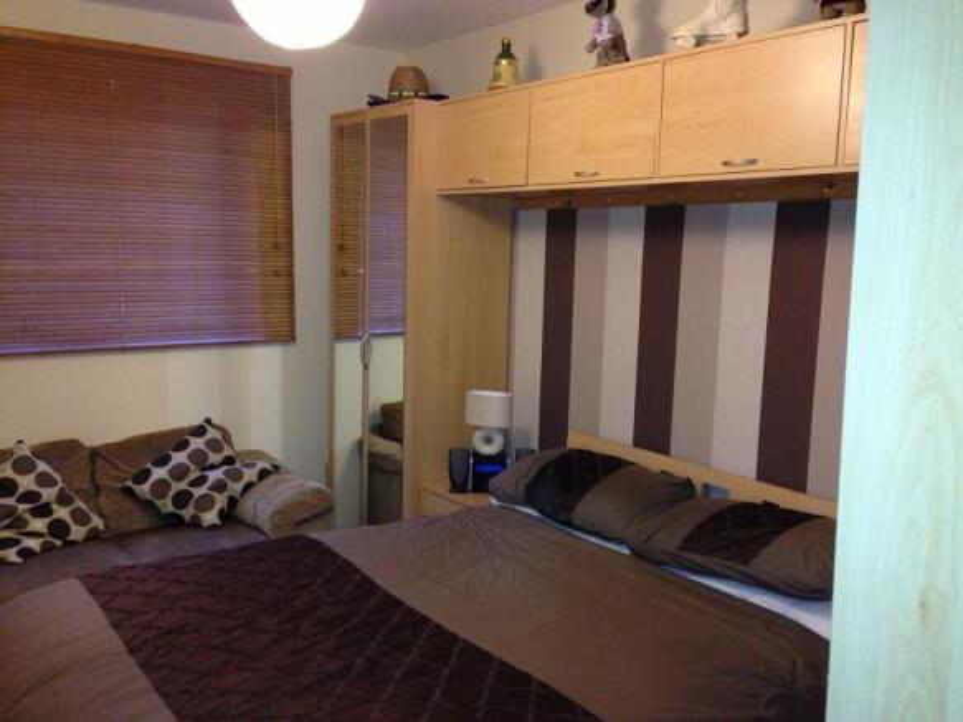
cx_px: 482
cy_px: 361
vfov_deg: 42.9
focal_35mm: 33
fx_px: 918
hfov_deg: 55.4
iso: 250
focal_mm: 4.13
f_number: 2.4
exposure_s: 1/16
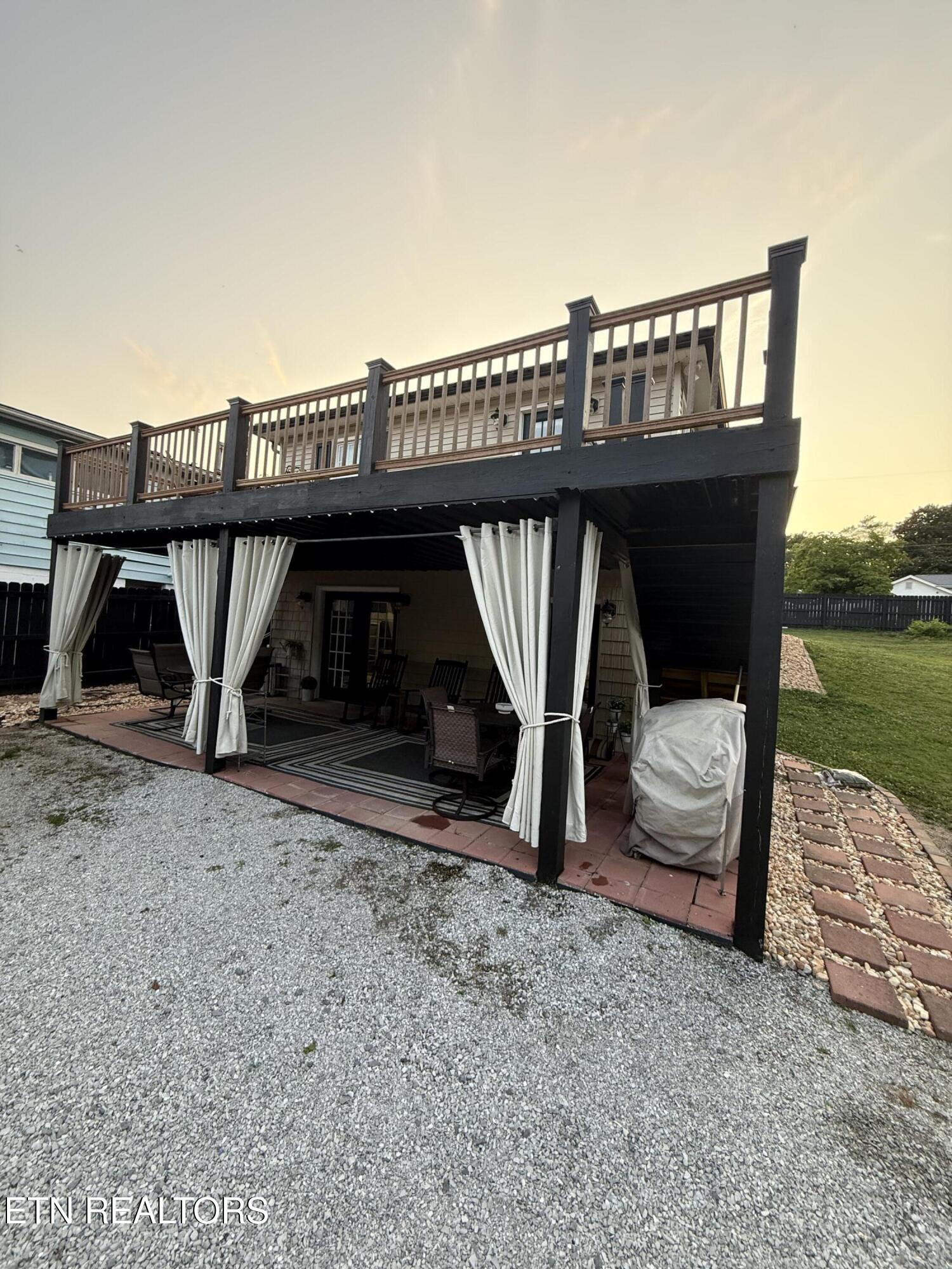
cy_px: 634
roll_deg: -4.6
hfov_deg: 85.7
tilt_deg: +0.5
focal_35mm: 14
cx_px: 476
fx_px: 513
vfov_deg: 102.1
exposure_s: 1/99
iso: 200
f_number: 2.2
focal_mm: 2.22
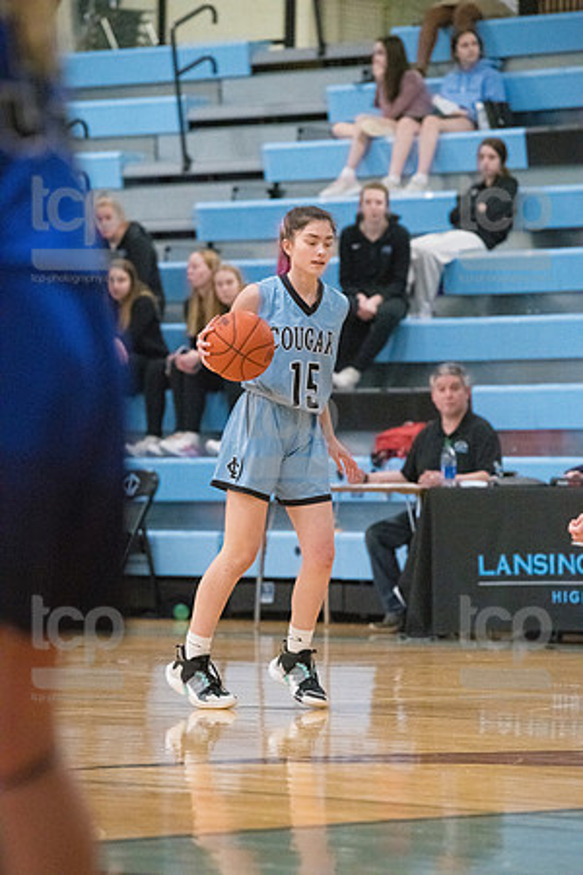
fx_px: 4858
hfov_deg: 6.9
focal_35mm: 200
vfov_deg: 10.3
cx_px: 292
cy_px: 438
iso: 10000
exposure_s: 1/1000
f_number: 4.5
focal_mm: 200
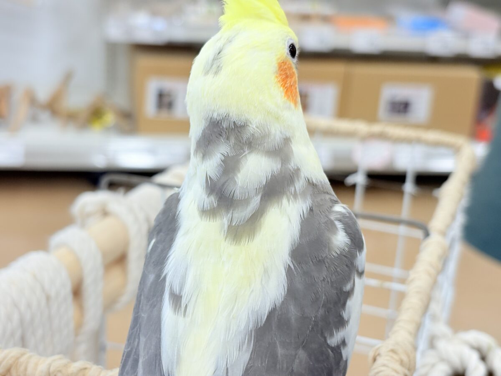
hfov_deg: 36.8
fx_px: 753
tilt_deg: -19.2
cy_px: 188
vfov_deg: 28.0
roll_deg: -3.4
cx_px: 250
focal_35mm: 52
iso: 80
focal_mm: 5.96
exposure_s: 1/100
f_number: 1.6
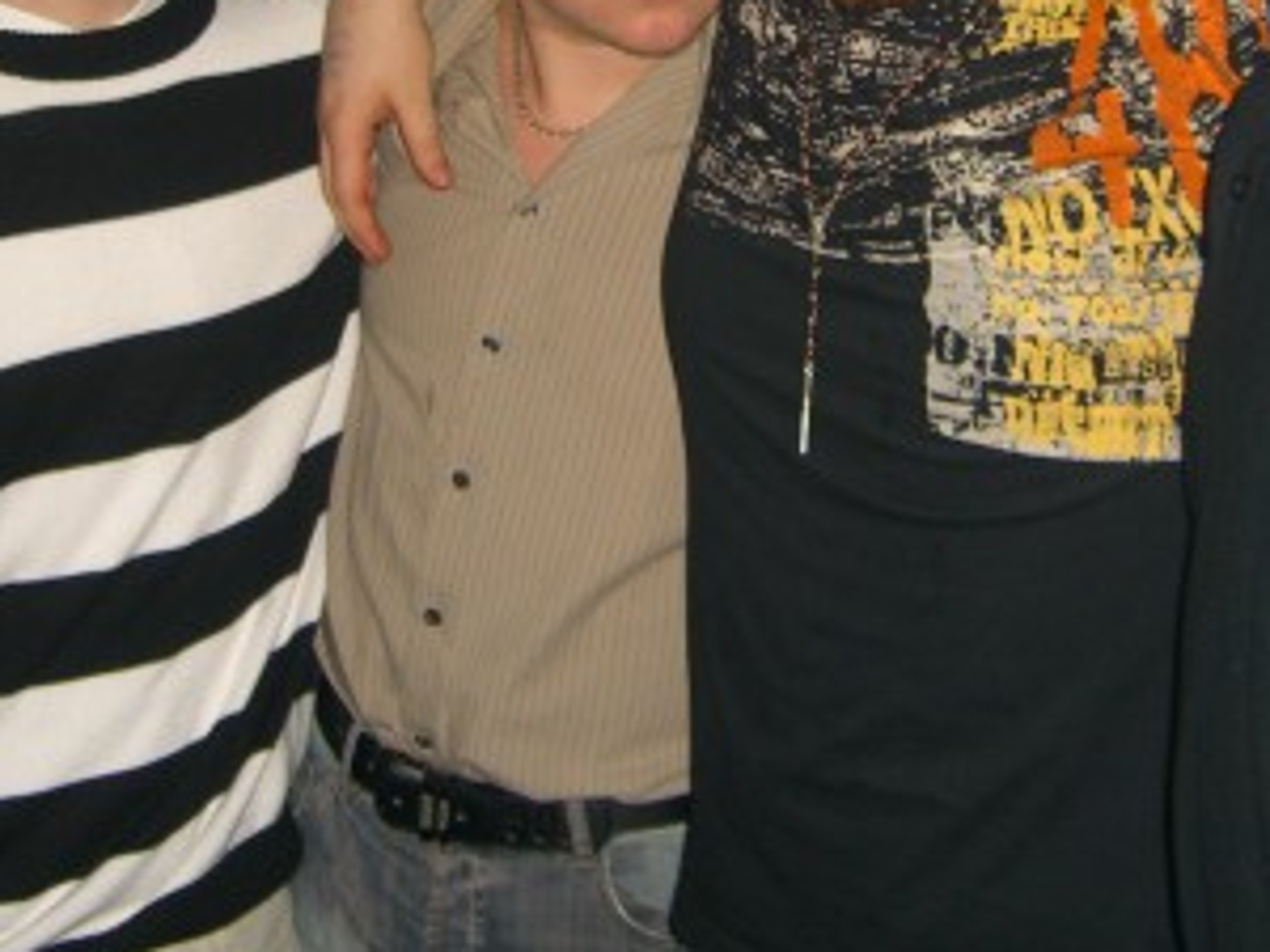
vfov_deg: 18.9
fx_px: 2788
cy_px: 13
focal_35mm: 76
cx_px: 715
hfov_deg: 25.6
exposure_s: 1/60
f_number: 2.8
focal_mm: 7.9
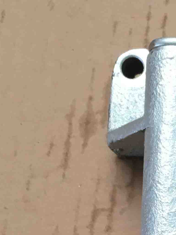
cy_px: 320
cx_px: 300
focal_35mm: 115
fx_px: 779
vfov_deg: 16.1
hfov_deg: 12.0
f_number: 2.2
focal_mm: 4.15
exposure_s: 1/33
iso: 40
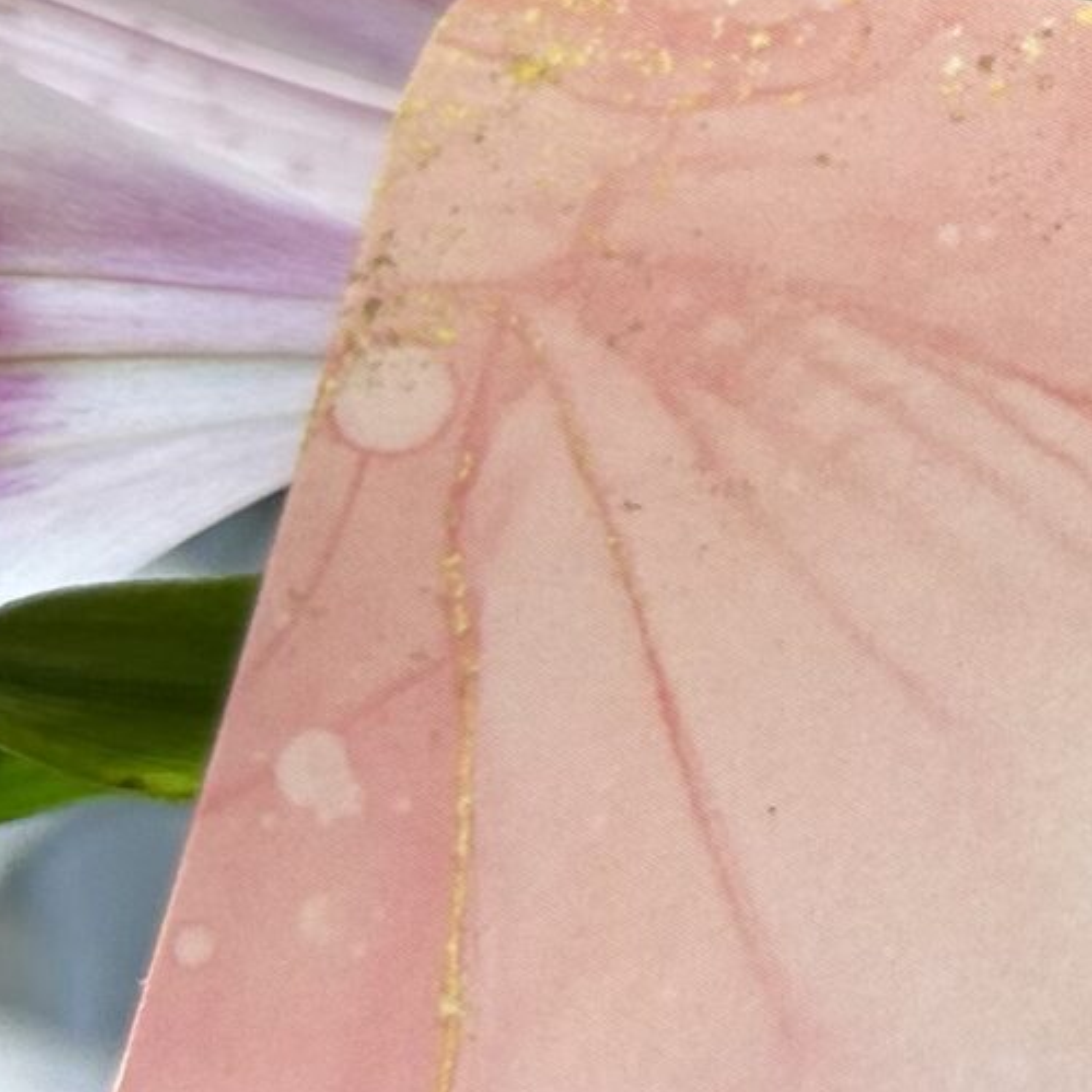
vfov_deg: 14.5
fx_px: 4211
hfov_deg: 12.5
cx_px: 2357
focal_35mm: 118
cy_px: -22
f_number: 1.5
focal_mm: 5.7
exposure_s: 1/120
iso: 100
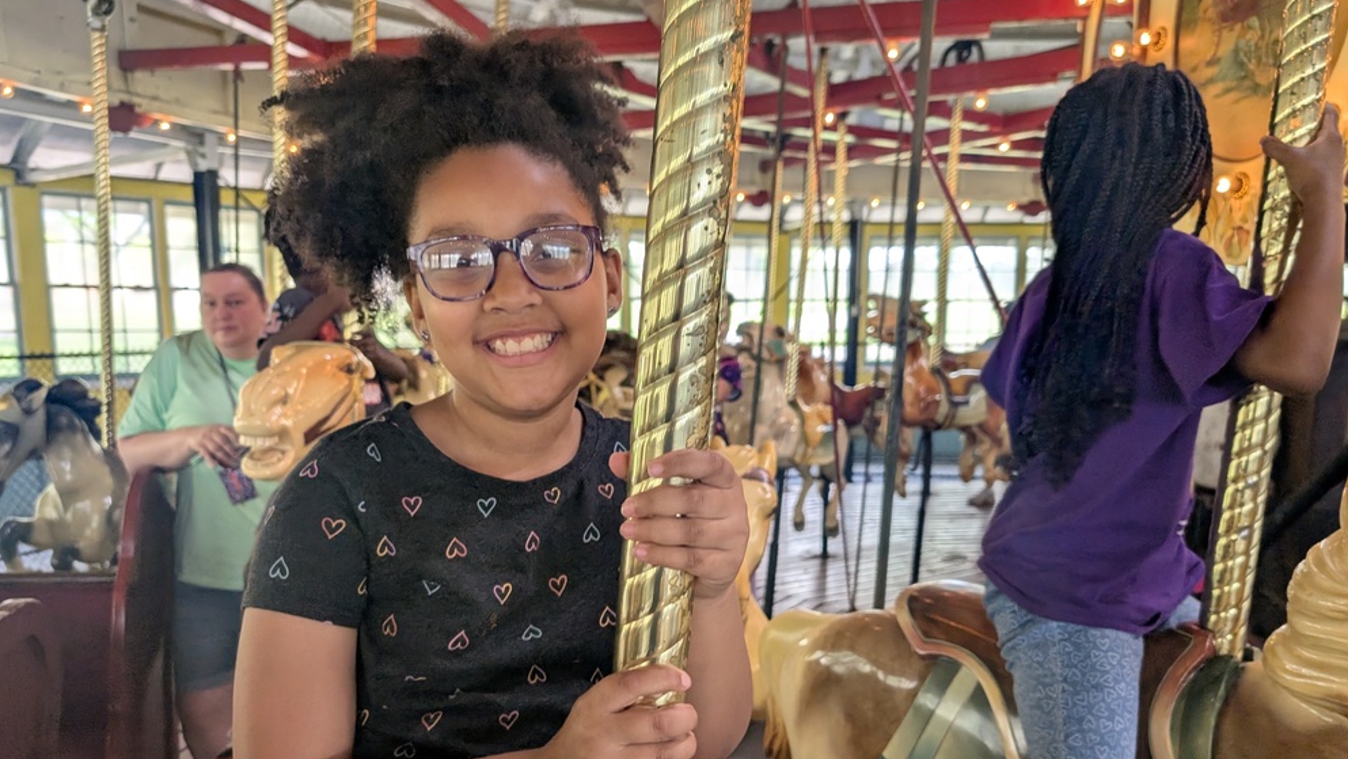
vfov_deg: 42.6
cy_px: 472
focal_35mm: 27
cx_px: 677
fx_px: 965
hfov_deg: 69.8
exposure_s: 1/120
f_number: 1.68
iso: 99
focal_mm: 6.9
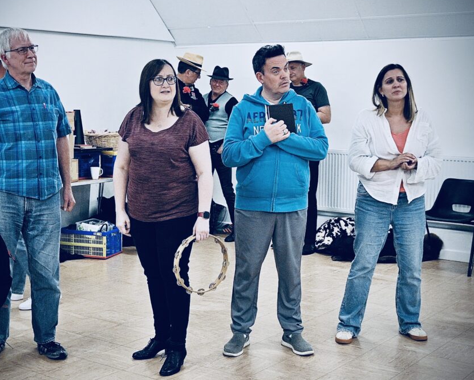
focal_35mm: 37
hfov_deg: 48.6
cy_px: 187
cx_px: 209
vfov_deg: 39.9
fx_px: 523
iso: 1000
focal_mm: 21.5
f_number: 4
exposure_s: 1/125
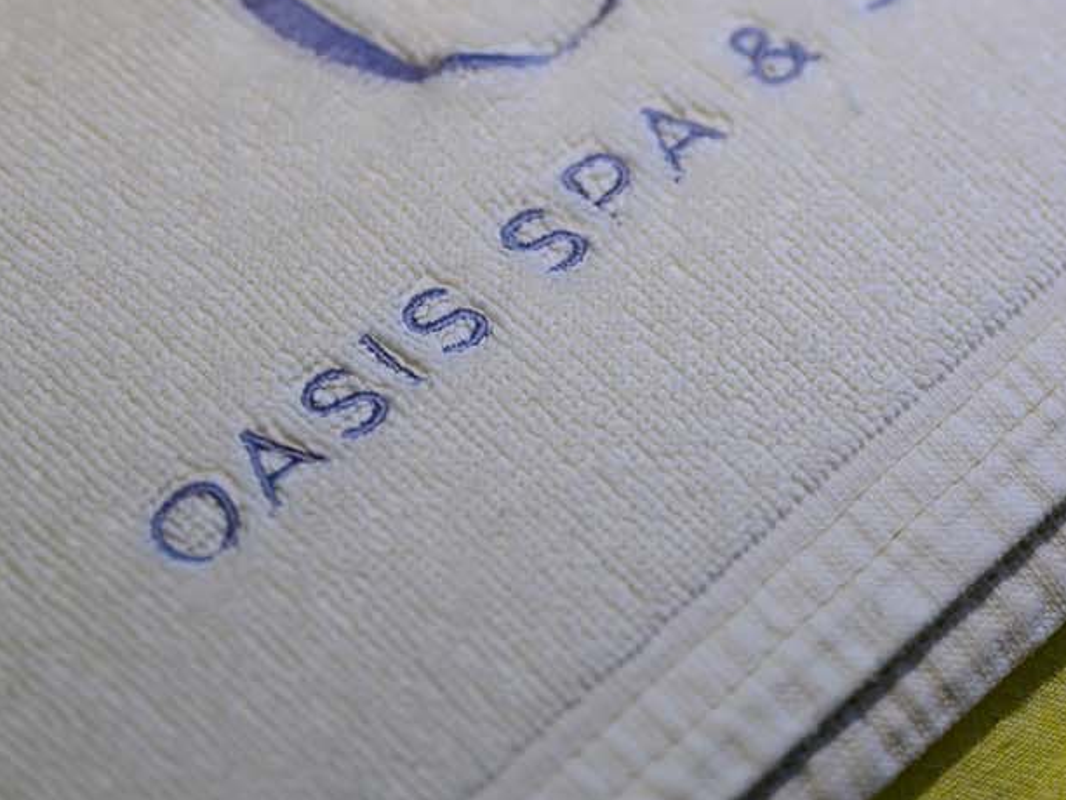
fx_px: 4589
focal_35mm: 149
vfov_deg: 9.6
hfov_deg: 13.2
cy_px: -445
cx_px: 581
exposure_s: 1/200
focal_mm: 66
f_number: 2.8
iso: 450
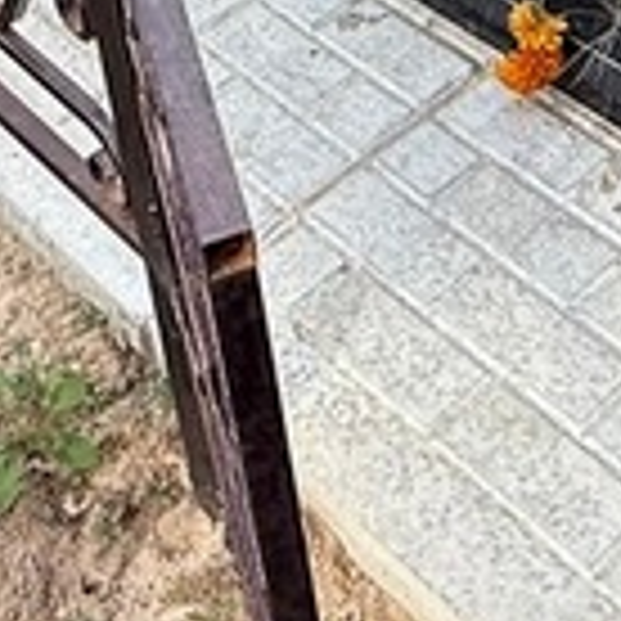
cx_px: 603
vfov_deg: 16.2
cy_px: -468
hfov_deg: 18.4
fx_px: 1867
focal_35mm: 92
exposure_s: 1/316
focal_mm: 2.22
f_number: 2.2
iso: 50
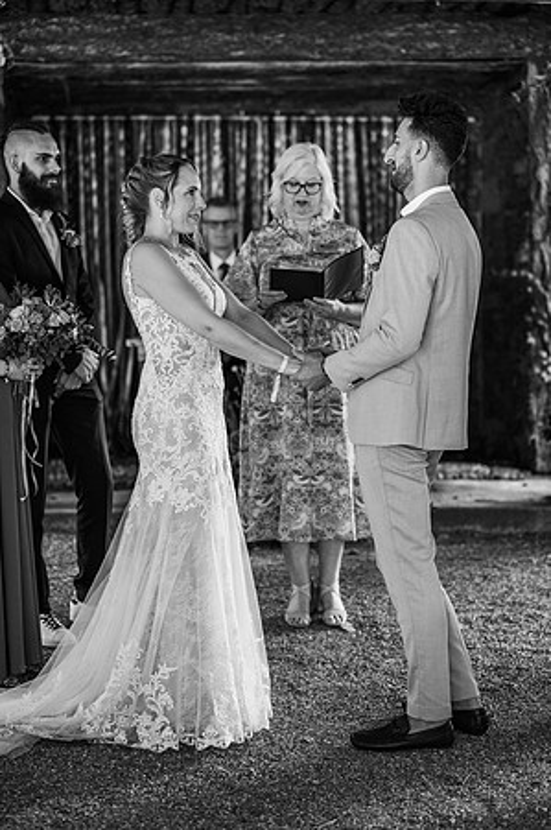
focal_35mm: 85
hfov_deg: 16.0
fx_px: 1956
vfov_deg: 23.9
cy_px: 415
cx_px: 276
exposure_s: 1/200
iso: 720
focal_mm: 85
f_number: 2.2
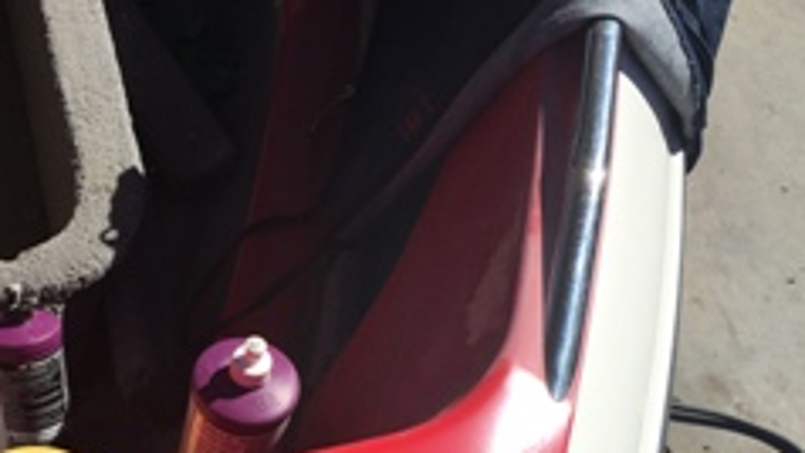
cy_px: 433
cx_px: 216
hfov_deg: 38.3
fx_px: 1132
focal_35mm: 53
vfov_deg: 22.0
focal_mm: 4.15
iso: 32
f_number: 2.2
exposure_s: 1/2825
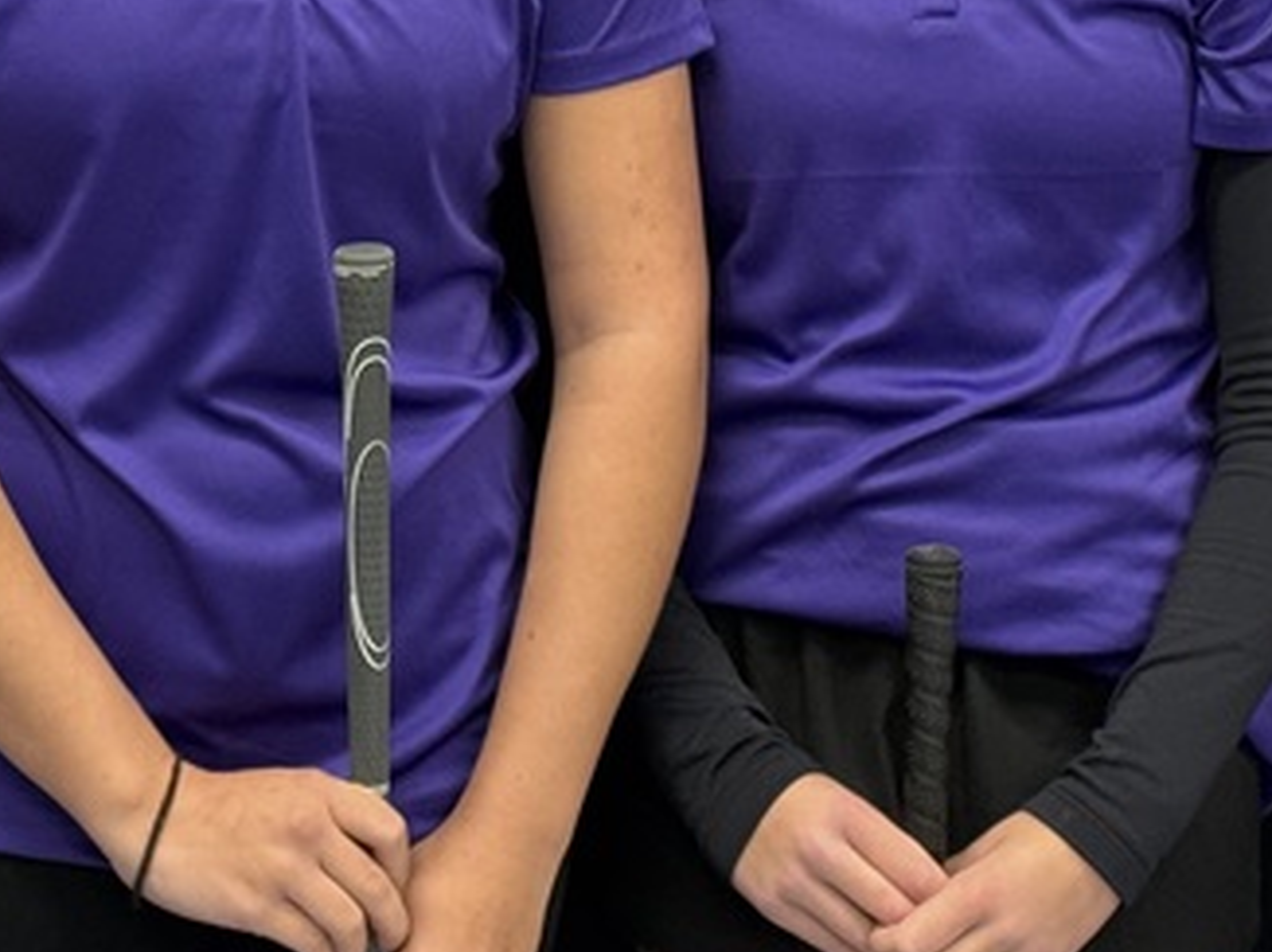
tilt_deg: -6.7
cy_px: -78
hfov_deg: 13.1
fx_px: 5545
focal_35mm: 151
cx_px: 445
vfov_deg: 9.7
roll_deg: +0.0
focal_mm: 6.76
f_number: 1.78
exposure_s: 1/51
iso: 200
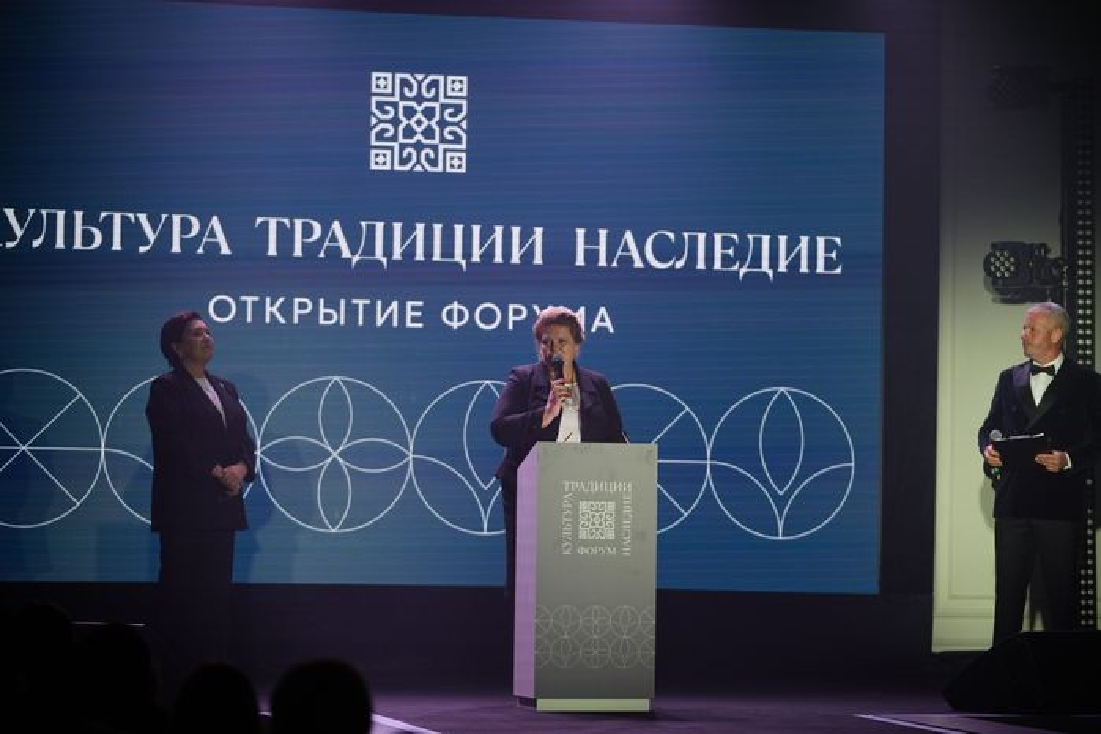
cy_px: 367
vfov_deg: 11.1
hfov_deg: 16.5
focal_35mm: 124
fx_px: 3792
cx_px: 550
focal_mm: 124
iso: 500
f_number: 2.8
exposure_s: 1/640
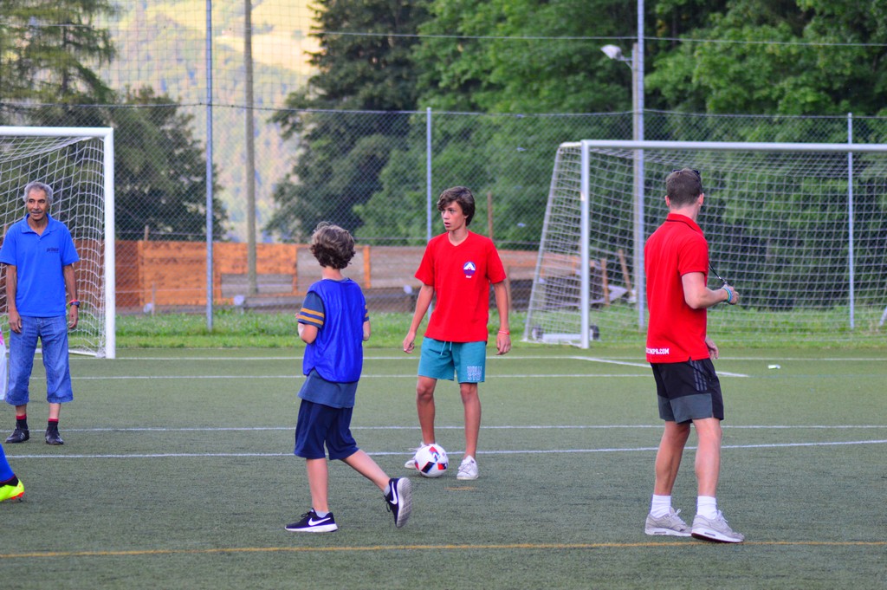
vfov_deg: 7.9
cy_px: 295
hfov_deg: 11.8
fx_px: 4284
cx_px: 444
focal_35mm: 174
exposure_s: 1/640
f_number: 4.2
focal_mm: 116
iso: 800
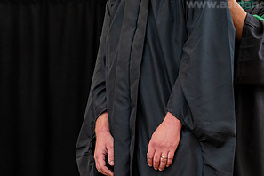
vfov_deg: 8.0
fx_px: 1261
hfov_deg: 11.9
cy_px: 23
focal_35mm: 172
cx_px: 146
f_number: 3.5
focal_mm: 88
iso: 1600
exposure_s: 1/200
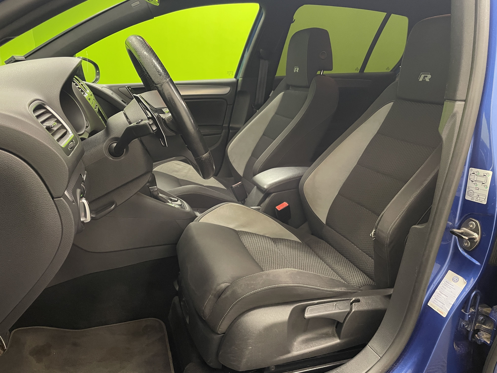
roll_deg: -2.3
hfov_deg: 67.3
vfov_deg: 53.1
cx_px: 248
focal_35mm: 26
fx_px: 373
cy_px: 186
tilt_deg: -16.1
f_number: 1.6
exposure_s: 1/50
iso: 160
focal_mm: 4.2
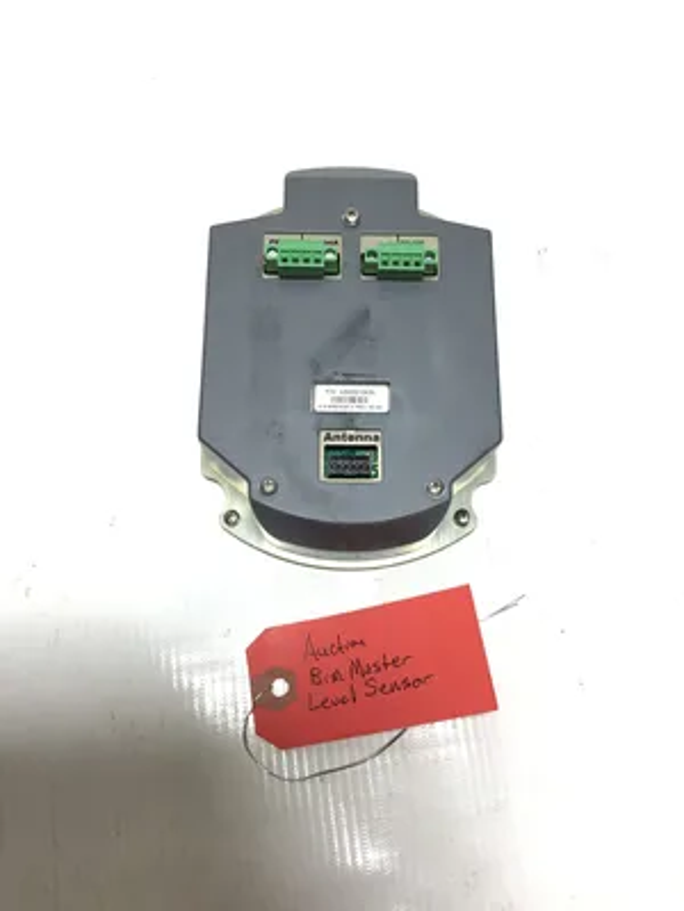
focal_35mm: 31
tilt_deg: -72.7
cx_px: 342
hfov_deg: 45.4
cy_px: 456
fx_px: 817
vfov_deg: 58.4
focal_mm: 3.3
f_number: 2.4
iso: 40
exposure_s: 1/120
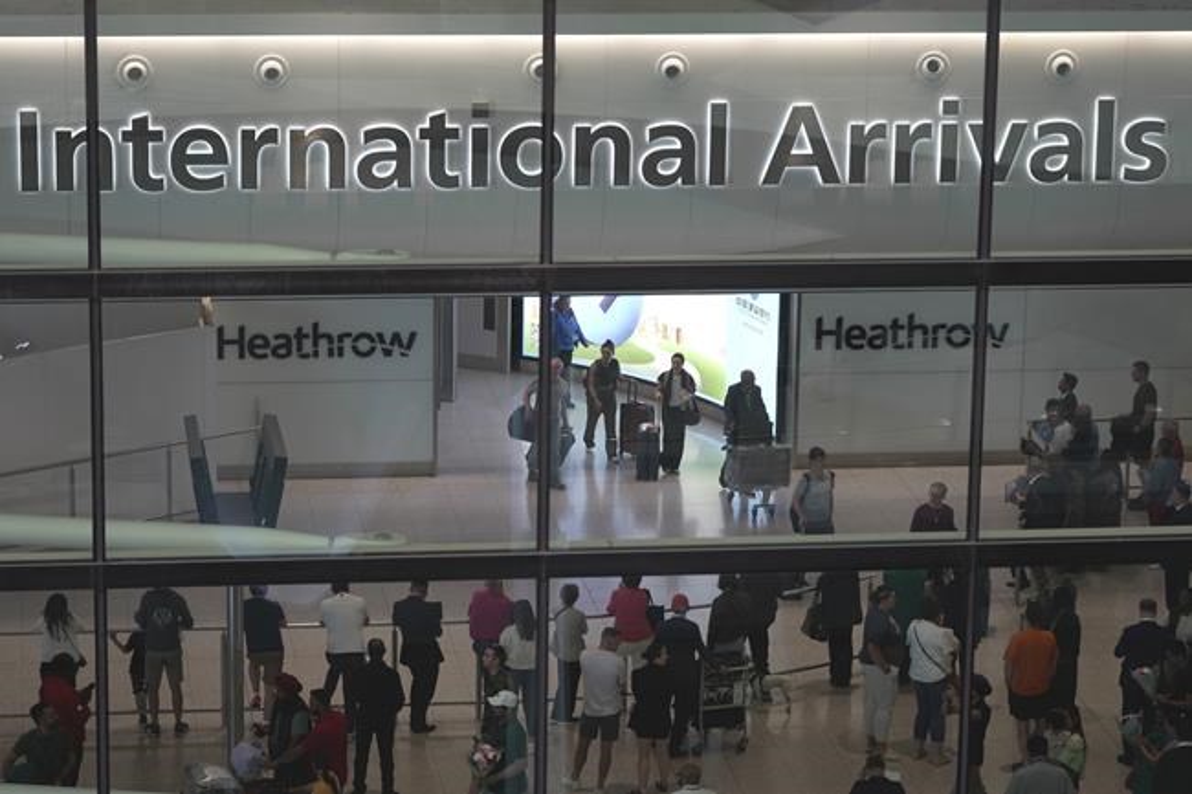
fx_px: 3509
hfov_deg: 19.3
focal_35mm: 106
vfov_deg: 12.9
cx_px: 596
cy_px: 397
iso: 500
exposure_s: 1/160
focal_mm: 106
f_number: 2.8
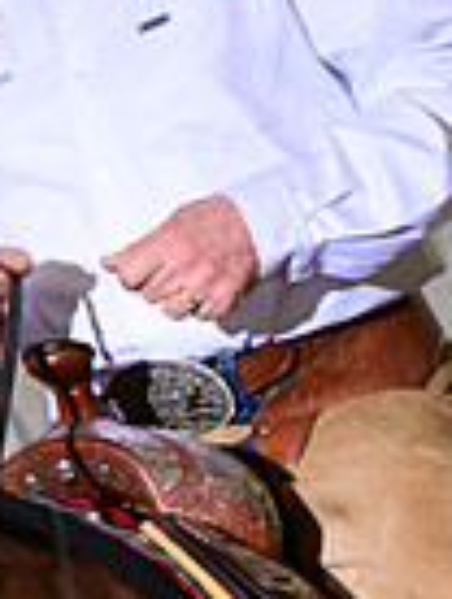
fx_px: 13989
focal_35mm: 806
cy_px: 645
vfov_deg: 2.5
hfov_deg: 1.8
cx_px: -439
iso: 2000
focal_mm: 200
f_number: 4
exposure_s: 1/200
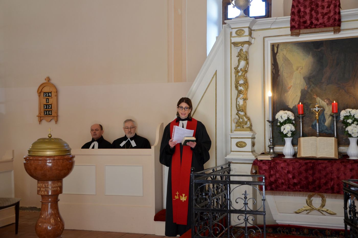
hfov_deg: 43.6
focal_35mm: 45
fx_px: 447
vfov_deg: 29.8
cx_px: 179
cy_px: 119
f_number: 4.2
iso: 400
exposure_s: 1/80
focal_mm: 30
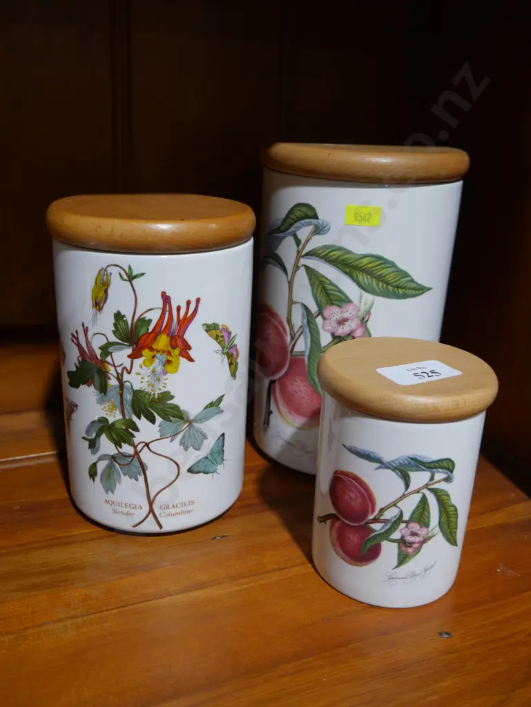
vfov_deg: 56.8
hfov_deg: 44.2
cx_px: 266
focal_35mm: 32
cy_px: 354
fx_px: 654
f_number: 3.6
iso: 320
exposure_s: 1/60
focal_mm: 16
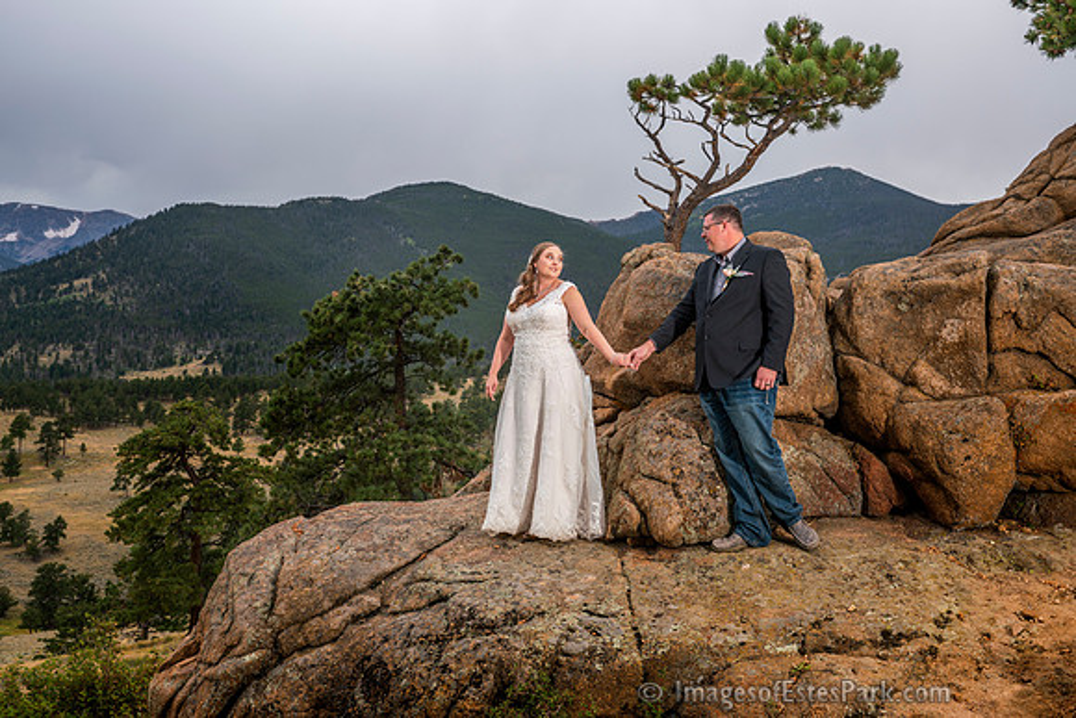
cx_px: 538
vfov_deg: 33.4
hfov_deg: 48.4
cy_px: 359
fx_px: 1196
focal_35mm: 40
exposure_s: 1/60
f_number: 6.3
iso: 100
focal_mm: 40
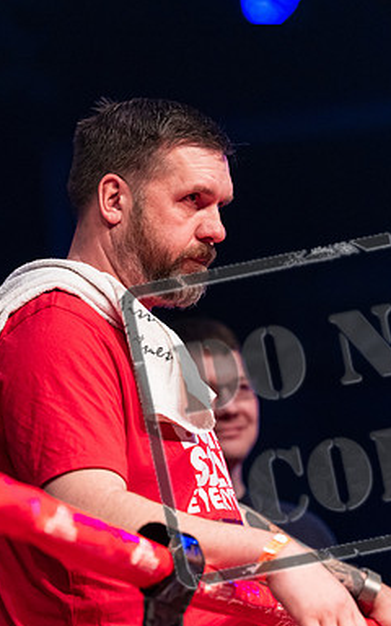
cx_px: 125
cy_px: 314
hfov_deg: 5.7
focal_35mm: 231
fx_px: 3938
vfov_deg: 9.1
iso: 3200
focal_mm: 150
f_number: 2.5
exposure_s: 1/1000
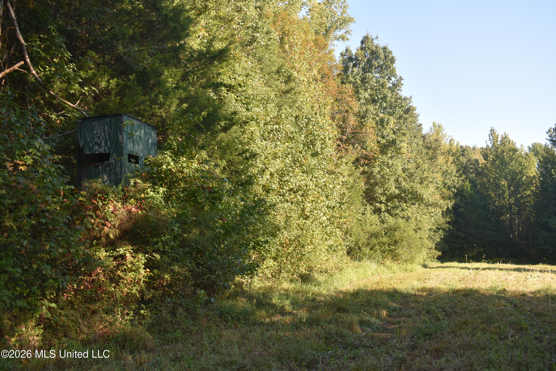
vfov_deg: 35.5
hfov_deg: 51.3
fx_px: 579
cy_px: 186
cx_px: 278
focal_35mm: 38
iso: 200
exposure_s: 1/250
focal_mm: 25
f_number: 6.3
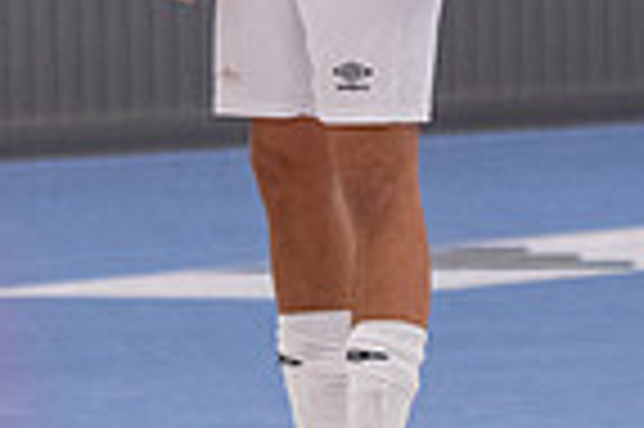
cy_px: -146
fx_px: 12776
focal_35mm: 715
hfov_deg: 2.9
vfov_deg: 1.9
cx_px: 189
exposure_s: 1/640
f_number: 3.2
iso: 2800
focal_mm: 112
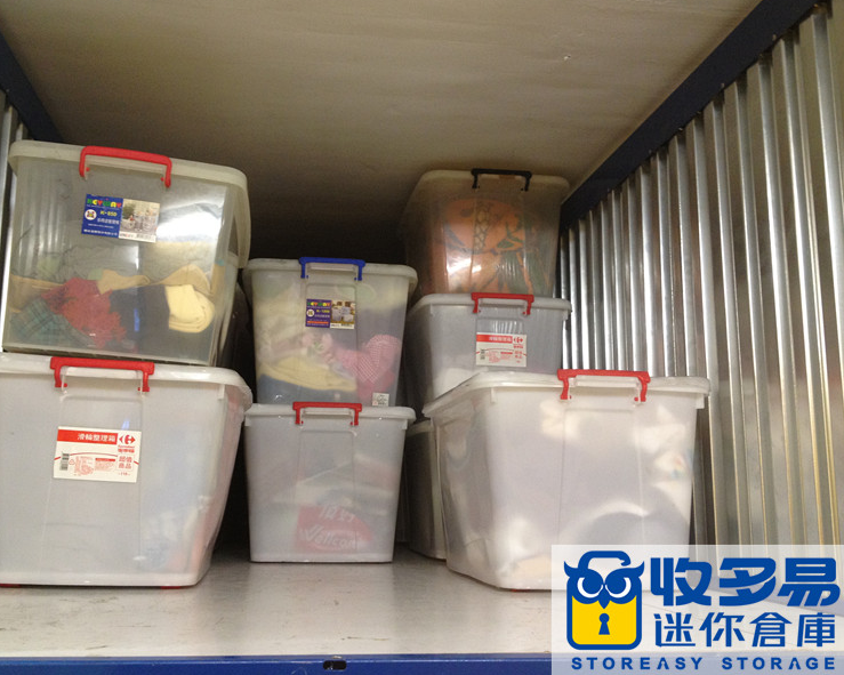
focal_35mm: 37
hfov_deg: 49.0
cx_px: 388
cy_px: 335
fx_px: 924
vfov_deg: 40.1
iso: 160
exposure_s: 1/20
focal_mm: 4.28
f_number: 2.4
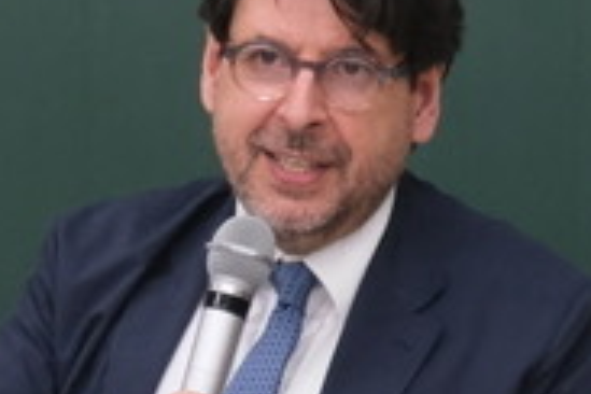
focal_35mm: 1122
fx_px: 18418
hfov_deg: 1.8
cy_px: 525
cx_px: -242
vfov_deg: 1.2
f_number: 6.4
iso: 3200
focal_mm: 171.6
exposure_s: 1/75
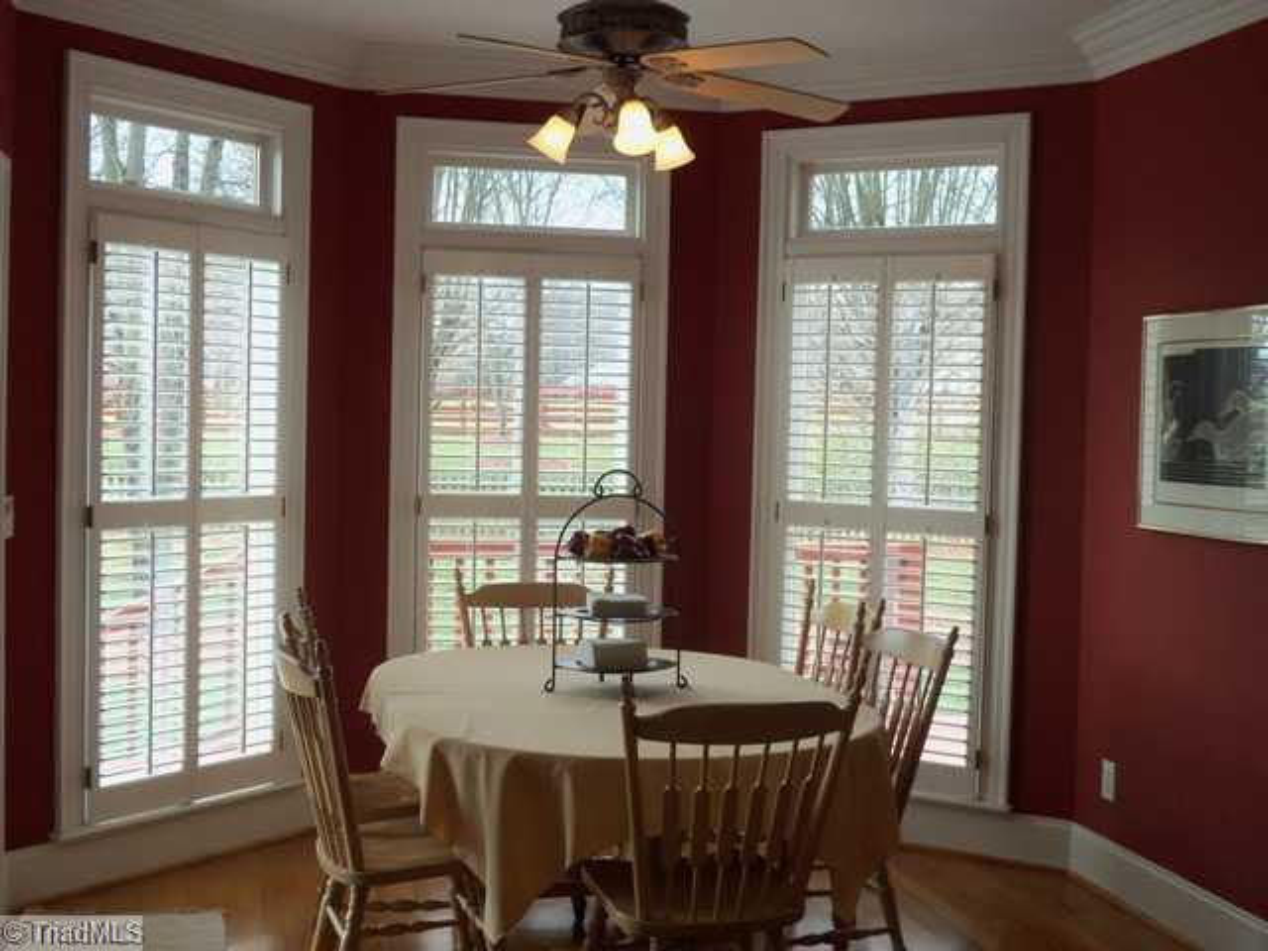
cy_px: 476
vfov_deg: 34.3
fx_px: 1538
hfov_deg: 44.8
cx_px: 634
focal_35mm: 42
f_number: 3.2
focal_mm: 7.1
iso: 80
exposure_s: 1/60
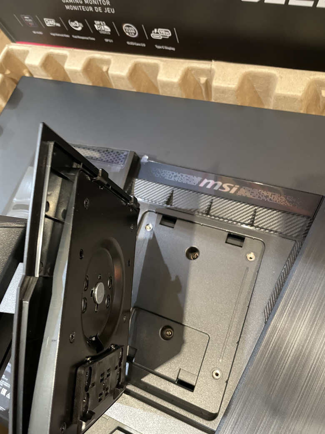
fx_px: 325
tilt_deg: -65.1
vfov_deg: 67.3
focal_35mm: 26
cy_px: 217
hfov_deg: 53.1
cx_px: 162
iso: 1000
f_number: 1.6
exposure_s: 1/27
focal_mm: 4.2
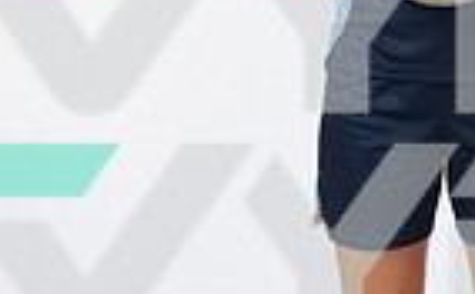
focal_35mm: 162
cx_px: 418
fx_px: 2092
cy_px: 13
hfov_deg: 12.9
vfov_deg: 8.0
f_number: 6.3
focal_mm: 50
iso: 800
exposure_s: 1/200
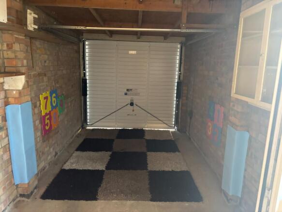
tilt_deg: -11.1
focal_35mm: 26
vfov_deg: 53.0
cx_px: 141
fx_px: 212
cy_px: 106
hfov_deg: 67.3
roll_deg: -1.2
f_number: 1.6
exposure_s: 1/40
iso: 640
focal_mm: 5.96
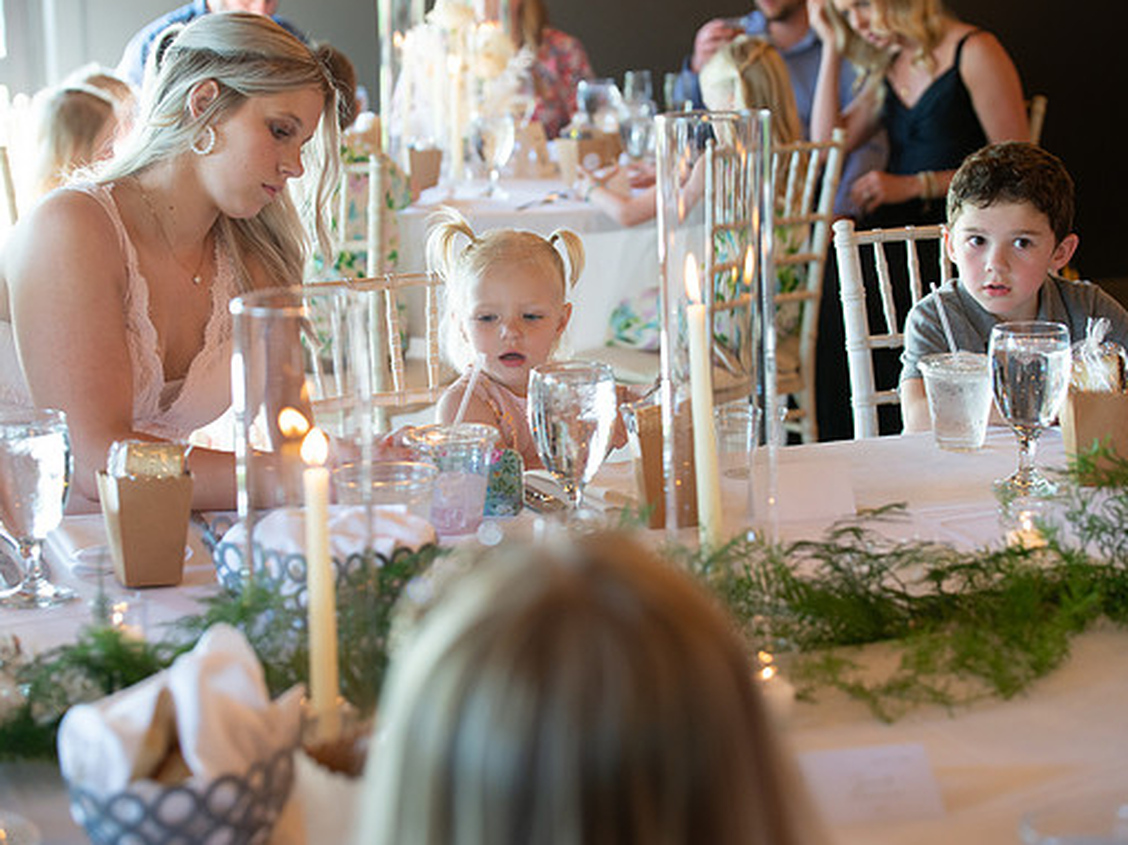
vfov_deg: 19.1
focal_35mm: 77
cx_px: 518
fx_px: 2509
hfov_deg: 25.3
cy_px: 424
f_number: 4
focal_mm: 70
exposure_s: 1/100
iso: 1000
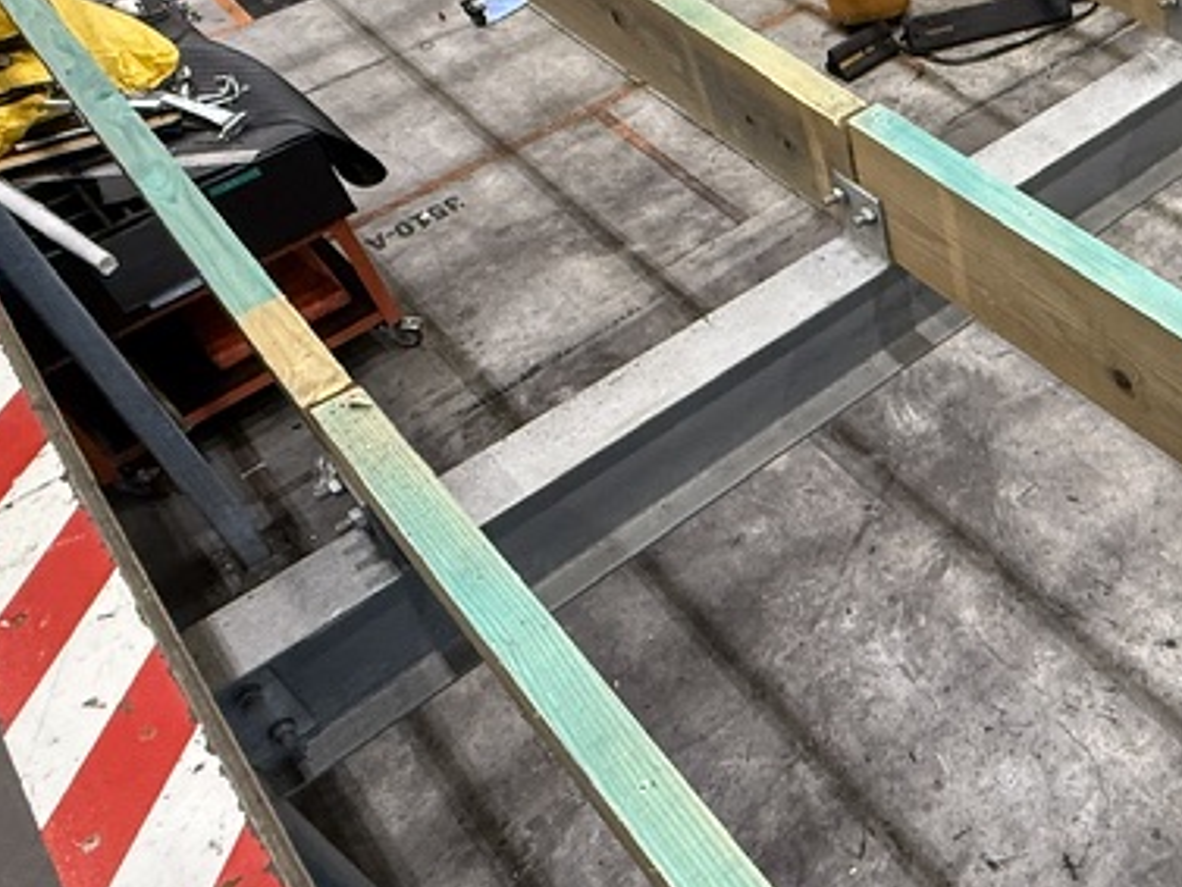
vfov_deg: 37.1
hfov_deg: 43.3
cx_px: 1132
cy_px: 260
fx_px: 1298
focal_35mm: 38
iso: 320
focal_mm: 2.22
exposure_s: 1/99
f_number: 2.2
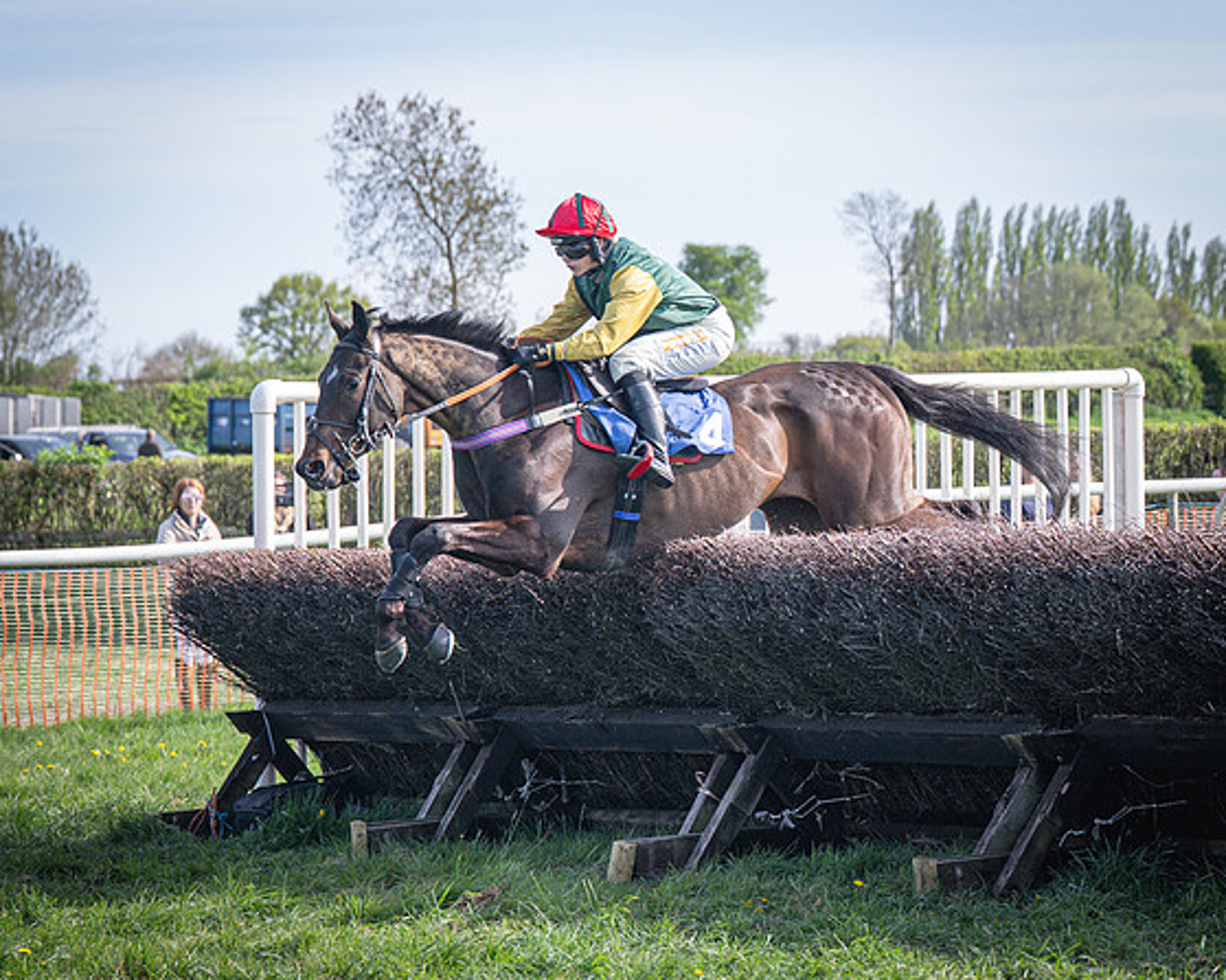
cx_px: 650
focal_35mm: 153
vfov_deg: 10.1
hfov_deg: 12.6
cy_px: 522
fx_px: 5551
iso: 400
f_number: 4
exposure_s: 1/1600
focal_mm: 79
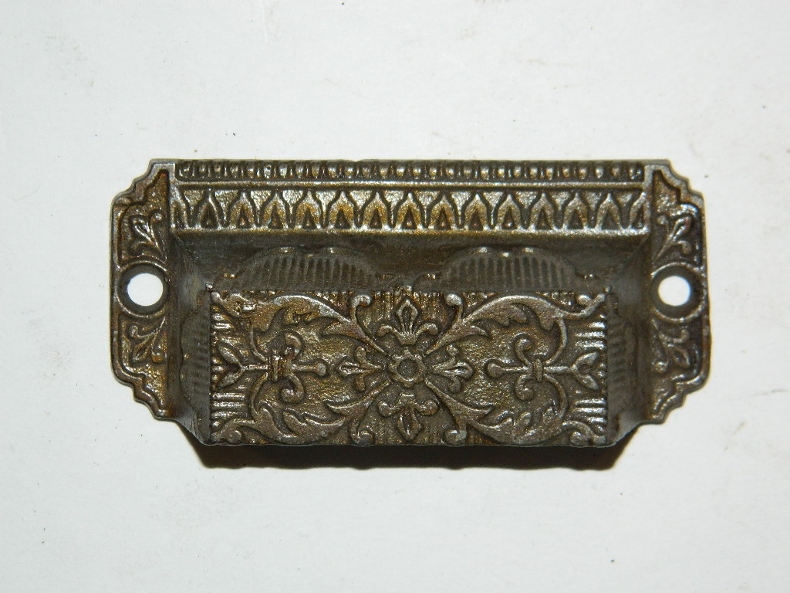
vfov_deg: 14.4
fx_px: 2351
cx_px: 395
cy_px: 296
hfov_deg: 19.1
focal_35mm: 103
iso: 200
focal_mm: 18.6
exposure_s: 1/60
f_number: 4.5
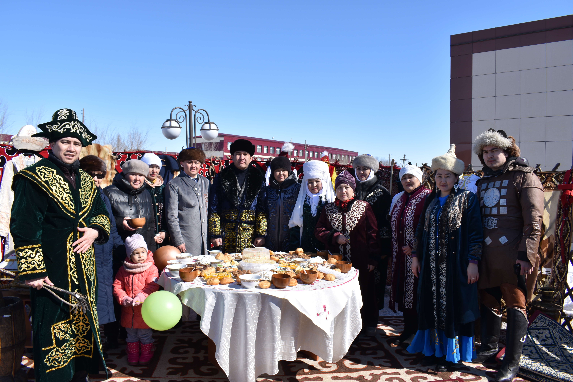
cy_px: 191
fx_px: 430
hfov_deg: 67.4
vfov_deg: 47.9
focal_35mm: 27
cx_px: 286
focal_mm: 18
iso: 100
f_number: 9
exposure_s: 1/320
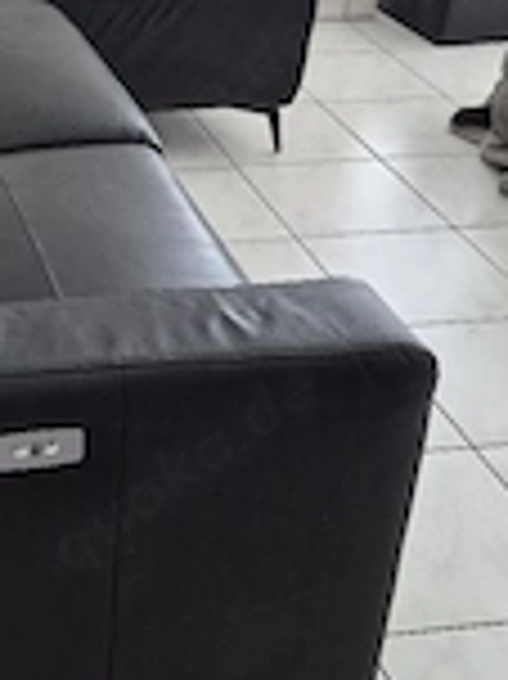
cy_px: 167
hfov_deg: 22.5
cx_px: -63
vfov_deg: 31.1
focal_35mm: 61
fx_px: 1195
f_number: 1.8
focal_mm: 5.4
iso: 500
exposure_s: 1/100
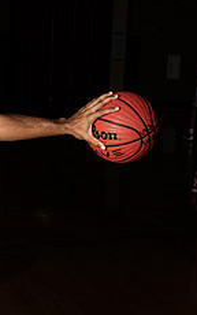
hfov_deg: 10.9
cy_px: 142
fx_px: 969
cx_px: -152
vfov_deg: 18.4
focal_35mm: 113
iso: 320
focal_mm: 44
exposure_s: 1/200
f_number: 14
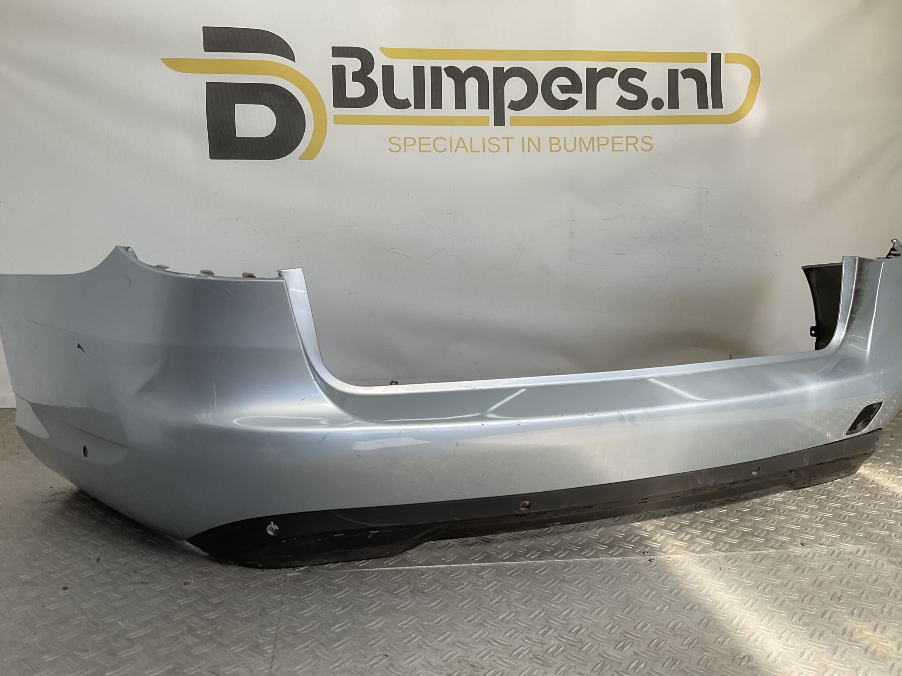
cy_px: 333
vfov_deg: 46.8
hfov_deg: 60.0
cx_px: 438
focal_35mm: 30
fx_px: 782
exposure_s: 1/367
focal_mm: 3
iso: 16
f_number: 1.8
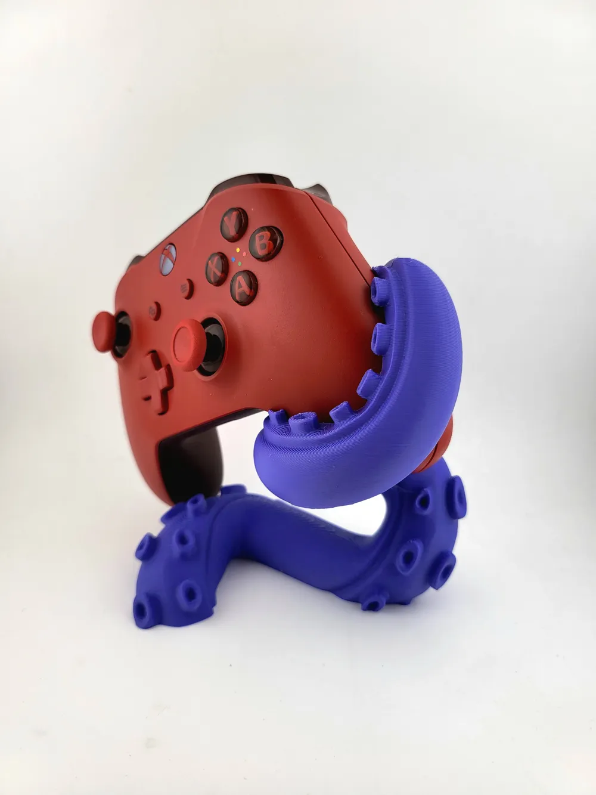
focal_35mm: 24
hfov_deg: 56.8
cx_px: 298
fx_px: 551
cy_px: 398
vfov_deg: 71.6
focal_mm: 5
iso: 40
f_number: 1.8
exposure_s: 1/909
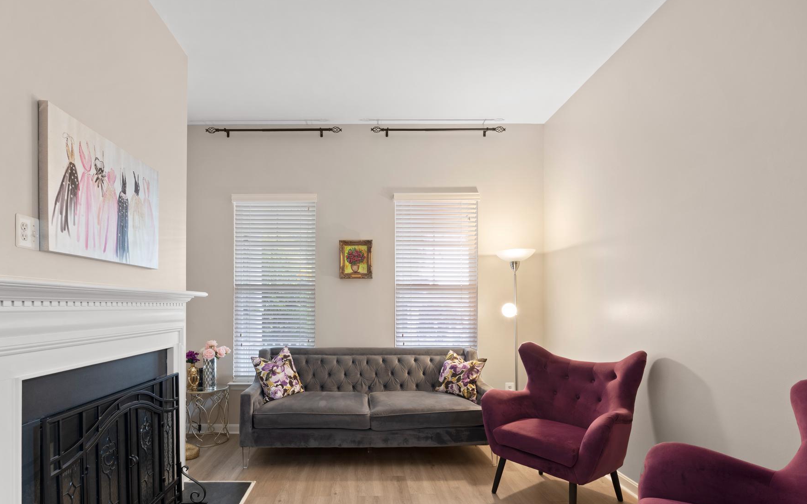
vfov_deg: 61.7
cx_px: 358
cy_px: 300
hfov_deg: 87.7
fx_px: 418
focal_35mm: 19
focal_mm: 16
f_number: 9
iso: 800
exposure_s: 1/2.5
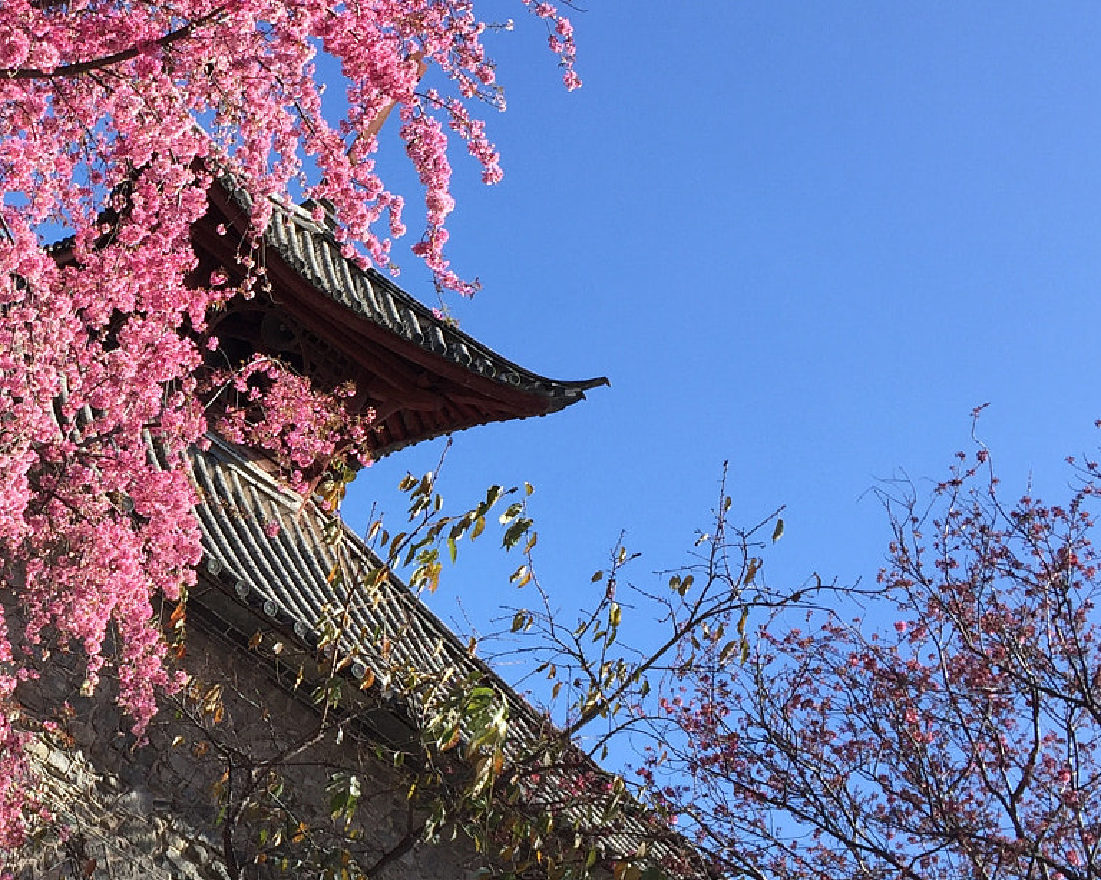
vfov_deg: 25.8
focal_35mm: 59
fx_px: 1922
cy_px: 516
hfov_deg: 30.2
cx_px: 50
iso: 32
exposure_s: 1/860
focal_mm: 4.15
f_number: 2.2
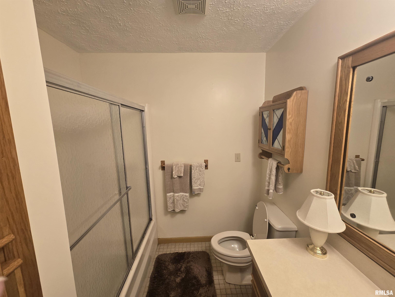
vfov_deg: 89.9
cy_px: 148
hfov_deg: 106.2
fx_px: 148
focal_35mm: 13
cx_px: 198
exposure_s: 1/60
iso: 160
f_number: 2.2
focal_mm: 2.2
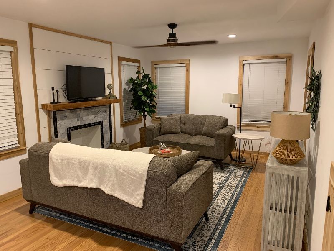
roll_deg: +0.3
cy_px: 126
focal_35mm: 26
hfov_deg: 67.3
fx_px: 251
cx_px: 167
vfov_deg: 53.1
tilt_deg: -8.6
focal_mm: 4.25
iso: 320
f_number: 1.8
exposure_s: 1/60
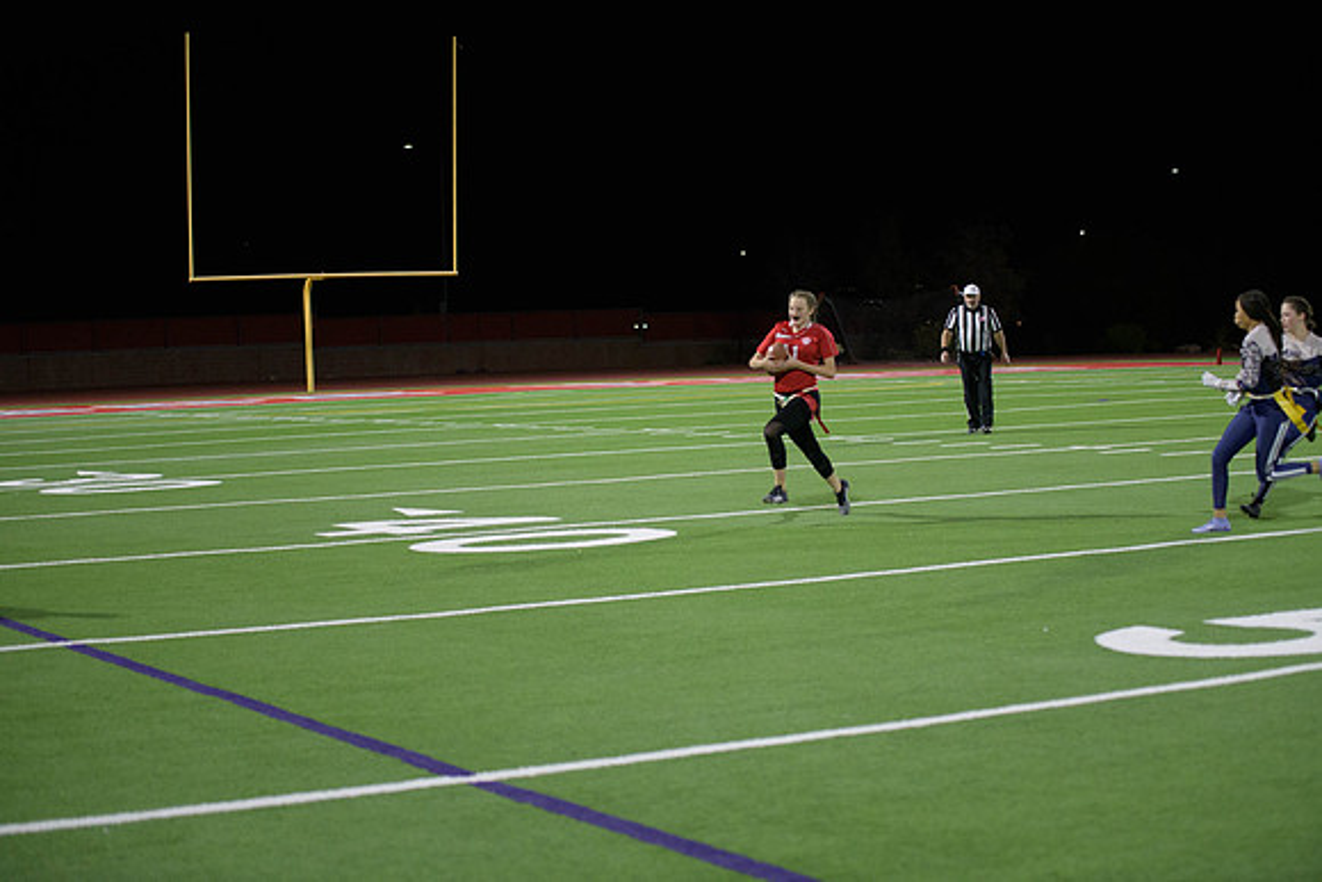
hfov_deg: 28.8
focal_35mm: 70
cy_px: 441
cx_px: 661
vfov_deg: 19.5
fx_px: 2571
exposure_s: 1/640
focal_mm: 70
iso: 3200
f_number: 2.8
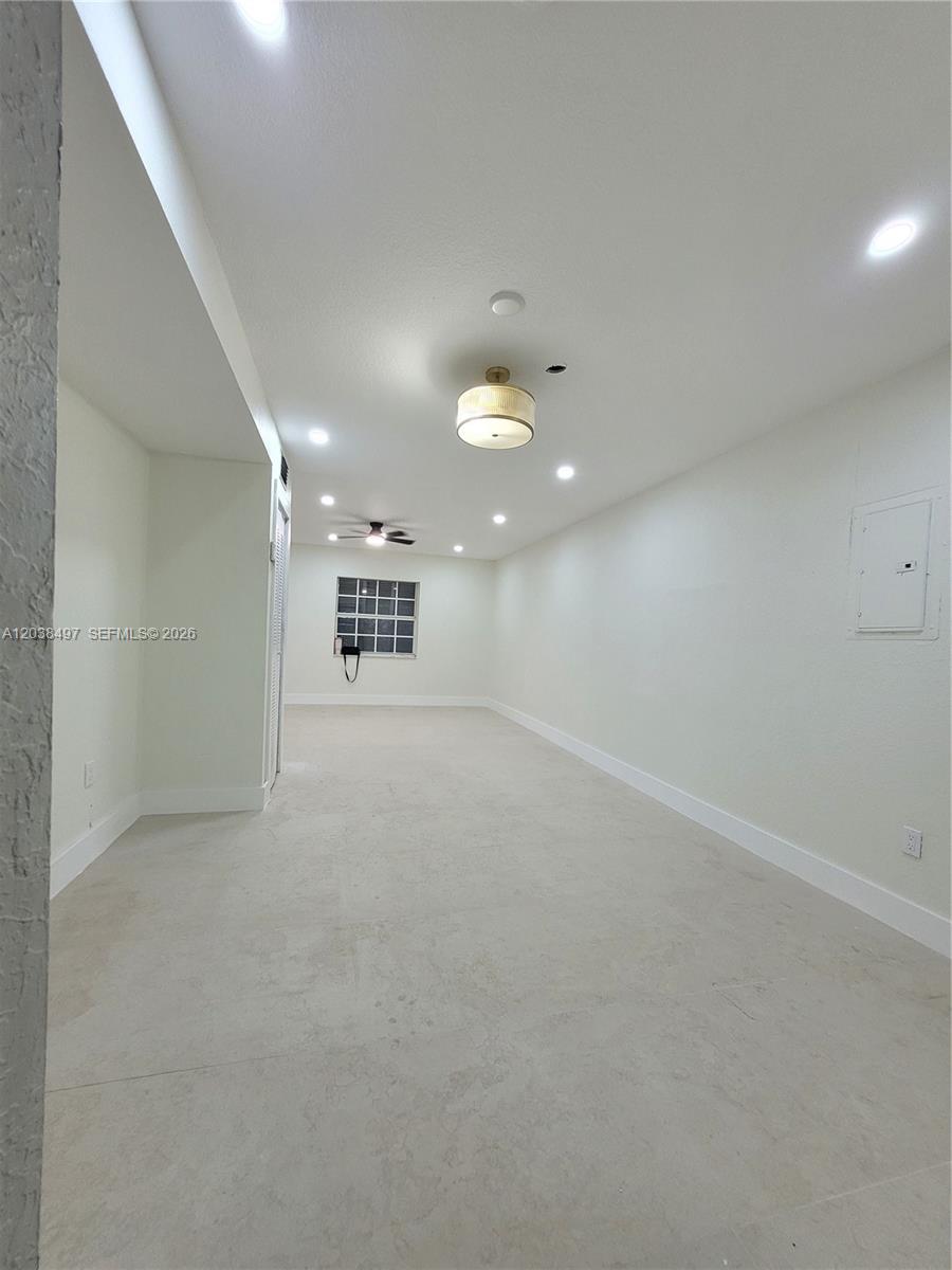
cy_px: 635
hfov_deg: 89.9
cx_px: 476
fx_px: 477
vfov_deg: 106.2
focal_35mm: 13
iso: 160
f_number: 2.2
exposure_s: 1/60
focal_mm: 1.74
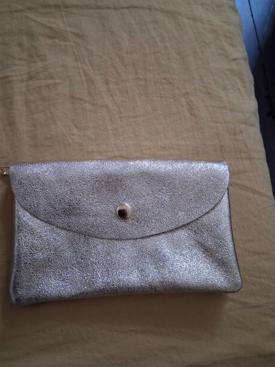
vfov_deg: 63.4
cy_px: 187
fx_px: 296
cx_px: 135
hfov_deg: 49.8
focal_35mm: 28
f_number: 1.8
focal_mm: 4
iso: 800
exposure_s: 1/25
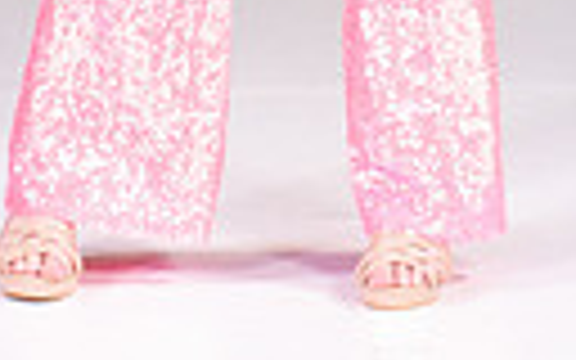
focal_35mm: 414
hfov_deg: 5.1
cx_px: 434
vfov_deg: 3.1
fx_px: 6499
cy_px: -626
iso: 2000
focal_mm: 116
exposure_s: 1/400
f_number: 5.6
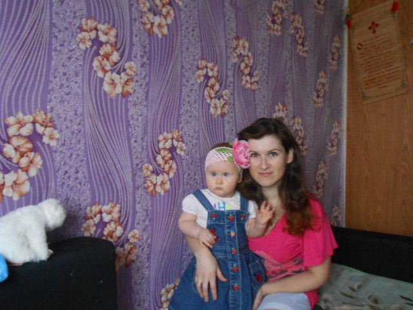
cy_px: 155
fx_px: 453
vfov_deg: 37.7
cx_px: 206
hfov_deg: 49.0
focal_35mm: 38
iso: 400
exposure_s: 1/6
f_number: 4.2
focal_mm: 6.8
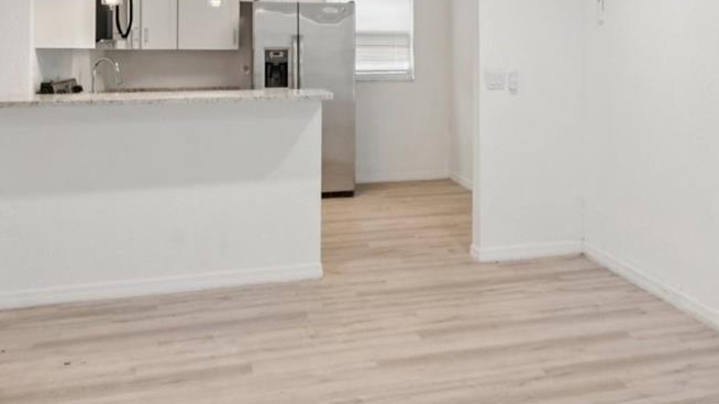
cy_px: 61
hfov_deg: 48.4
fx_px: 782
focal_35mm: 41
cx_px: 494
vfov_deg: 28.2
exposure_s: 1/40
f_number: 8
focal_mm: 16
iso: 400
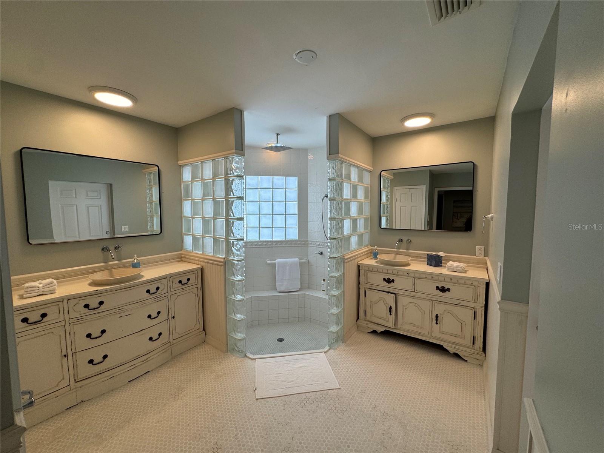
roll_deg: +0.4
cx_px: 302
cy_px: 226
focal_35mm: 14
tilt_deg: -5.1
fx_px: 244
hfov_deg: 102.1
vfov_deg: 85.7
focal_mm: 2.22
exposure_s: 1/120
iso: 80
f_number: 2.2
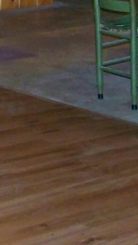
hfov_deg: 7.2
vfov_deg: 12.7
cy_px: -16
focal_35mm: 167
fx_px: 1087
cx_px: -39
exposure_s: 1/30
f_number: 2.8
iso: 200
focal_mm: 5.85
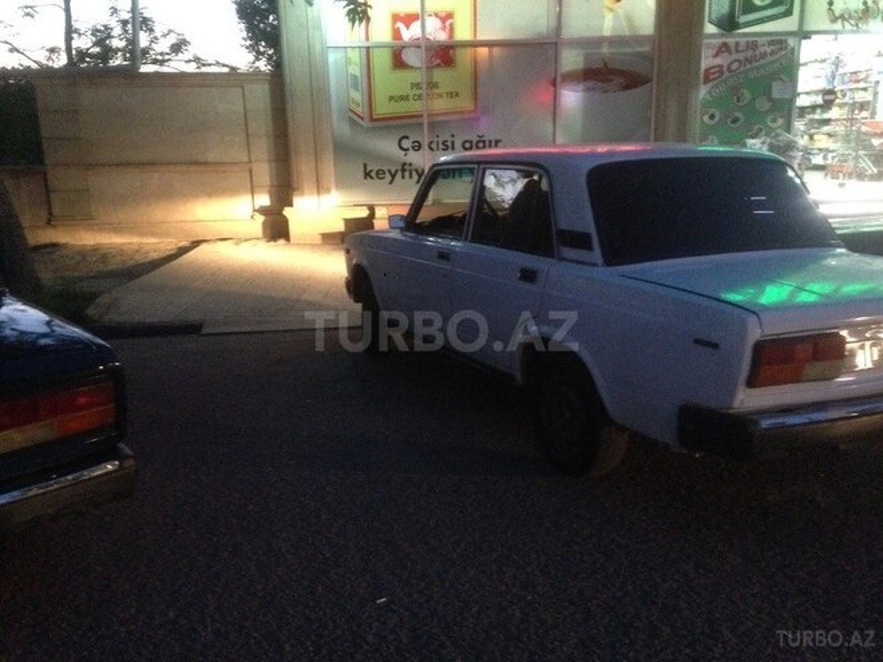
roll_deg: +0.6
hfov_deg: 55.4
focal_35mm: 33
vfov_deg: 42.9
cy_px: 331
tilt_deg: -10.2
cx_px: 442
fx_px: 842
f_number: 2.4
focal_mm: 4.12
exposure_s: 1/17
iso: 800
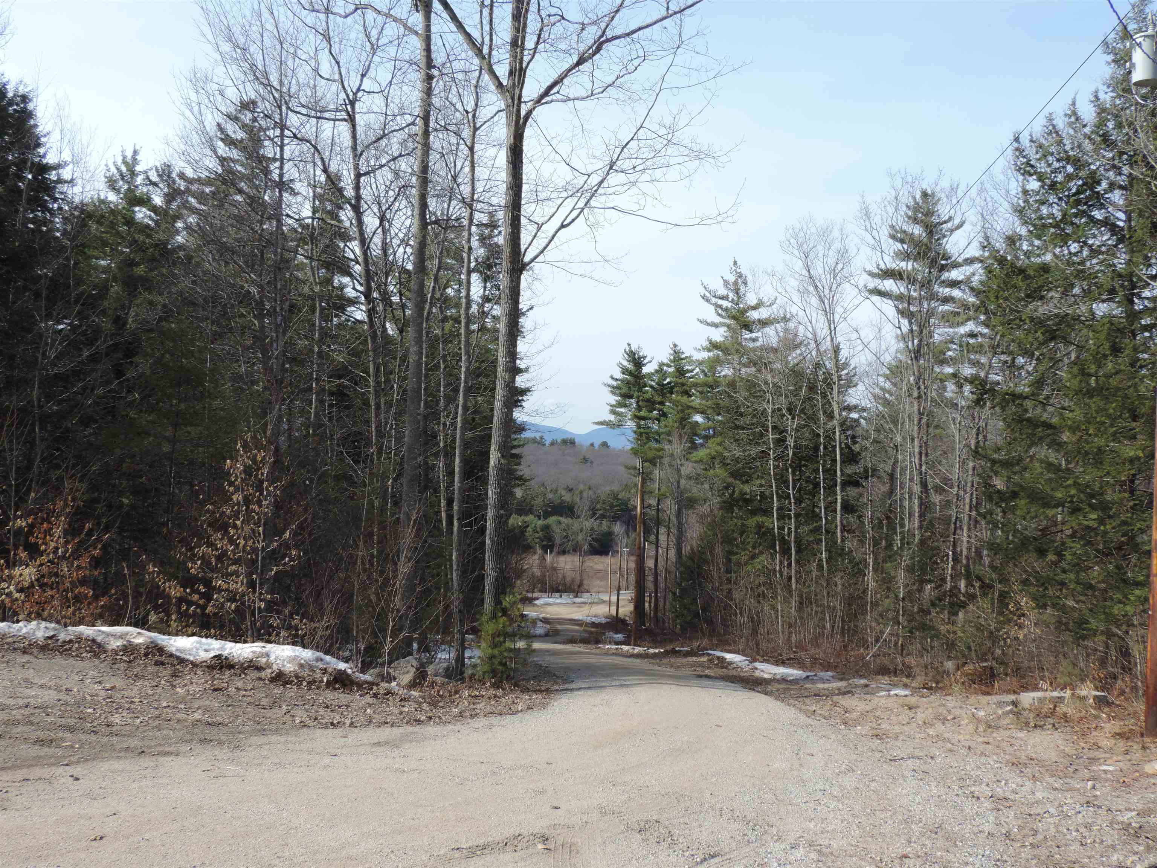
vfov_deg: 40.7
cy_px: 434
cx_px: 578
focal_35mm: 35
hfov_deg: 52.6
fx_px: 1170
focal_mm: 6.2
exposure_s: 1/640
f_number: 3.3
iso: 80
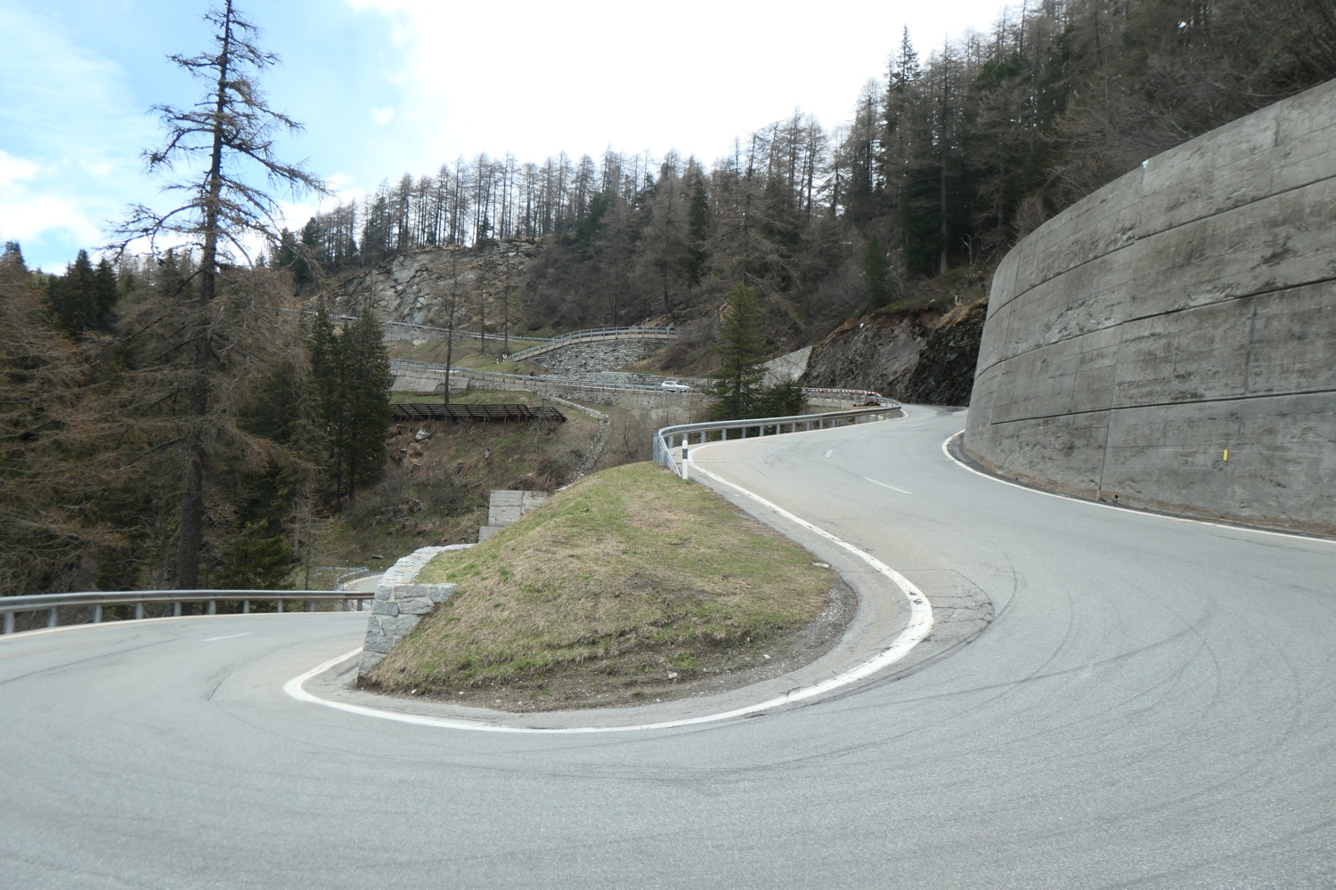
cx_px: 668
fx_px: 965
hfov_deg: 69.4
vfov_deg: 49.6
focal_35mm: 26
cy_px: 445
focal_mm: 9.3
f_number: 4
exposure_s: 1/800
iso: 200
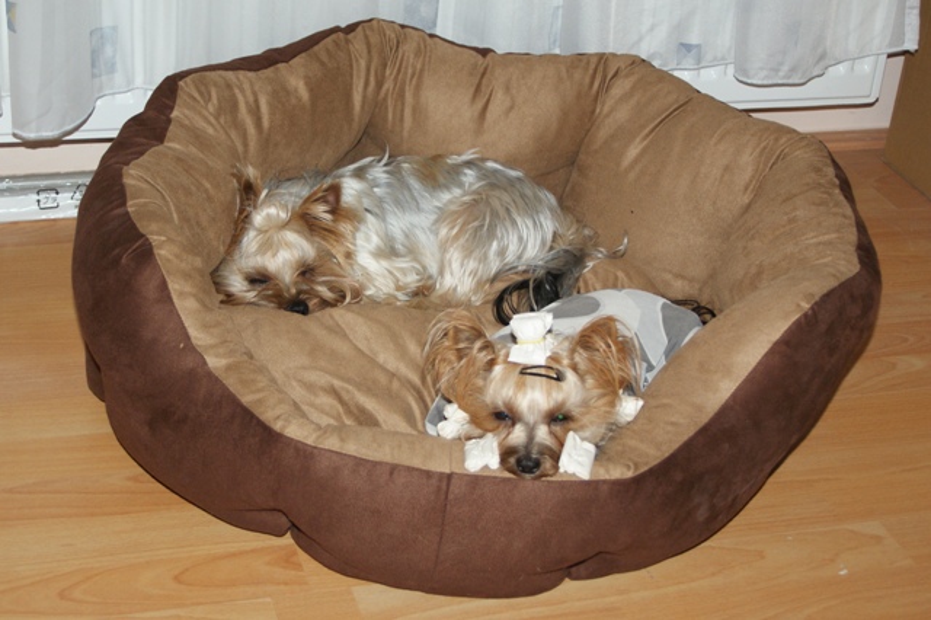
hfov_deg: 37.9
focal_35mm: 52
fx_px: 1357
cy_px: 310
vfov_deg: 25.7
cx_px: 466
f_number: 5.6
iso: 400
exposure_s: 1/60
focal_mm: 35
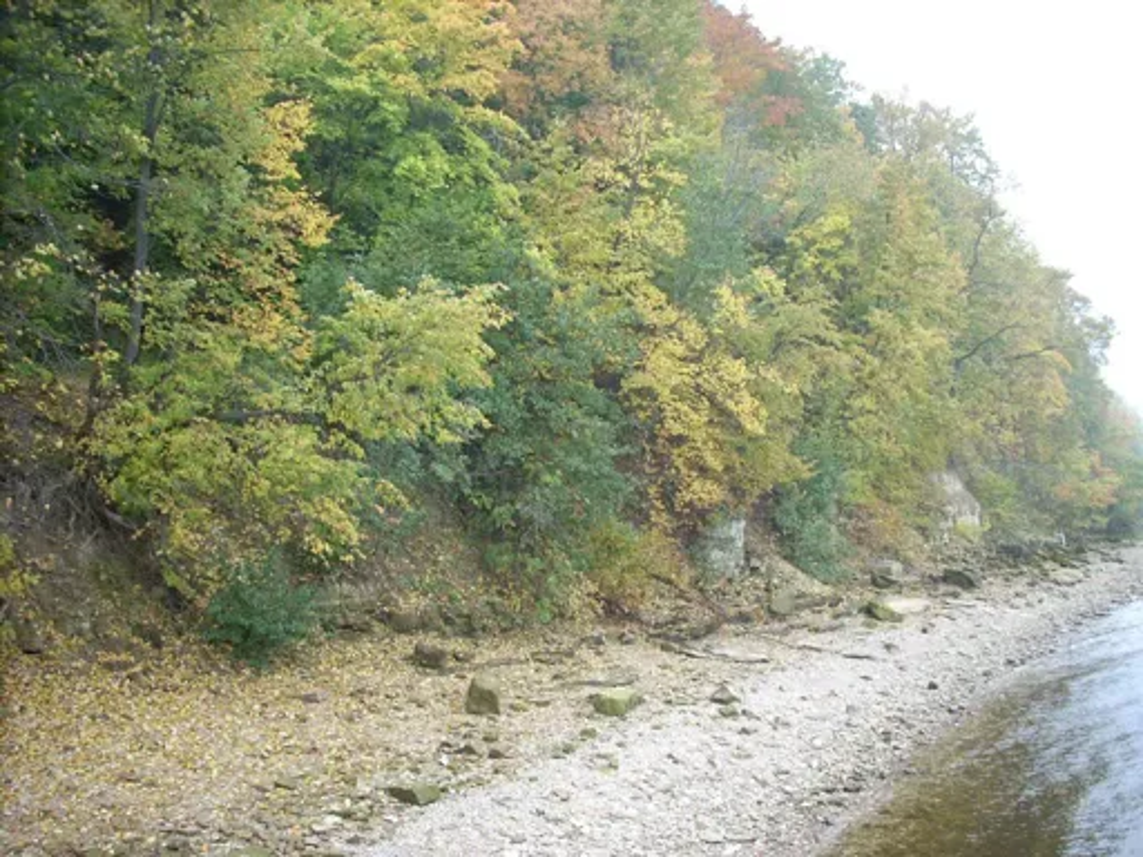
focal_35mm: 37
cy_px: 428
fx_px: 1222
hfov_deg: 50.1
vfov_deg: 38.7
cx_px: 572
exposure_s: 1/120
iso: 64
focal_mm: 6.2
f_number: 2.8
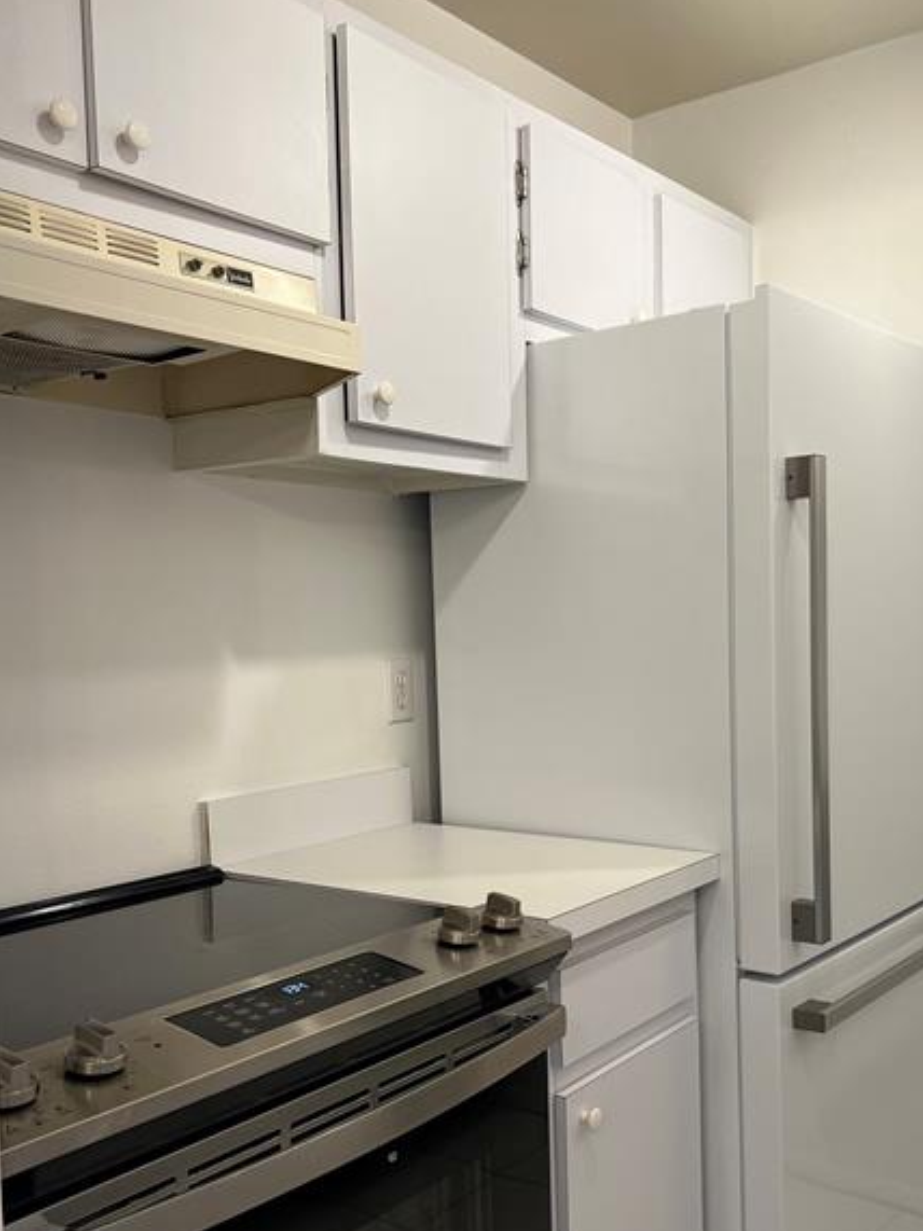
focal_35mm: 35
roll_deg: +2.2
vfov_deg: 52.4
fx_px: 1245
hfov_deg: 40.6
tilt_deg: -3.1
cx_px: 513
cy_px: 711
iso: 64
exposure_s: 1/60
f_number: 1.5
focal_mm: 5.7
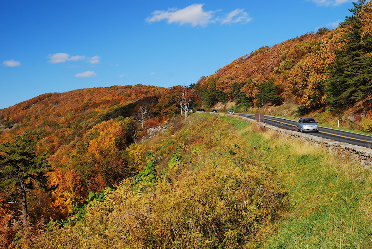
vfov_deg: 25.8
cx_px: 186
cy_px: 124
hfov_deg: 37.8
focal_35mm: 52
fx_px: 543
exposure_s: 1/100
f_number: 7.1
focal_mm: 35
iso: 100
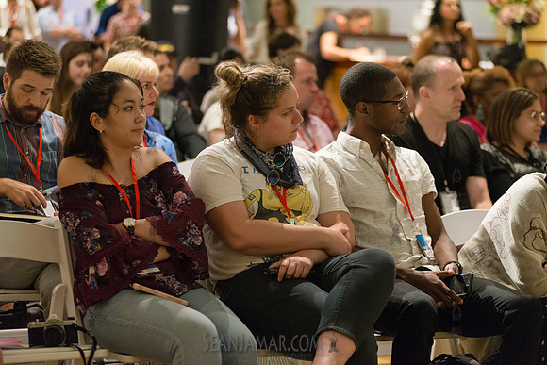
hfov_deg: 19.5
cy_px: 182
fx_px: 1596
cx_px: 274
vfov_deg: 13.0
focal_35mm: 105
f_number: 2.8
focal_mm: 105
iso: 4000
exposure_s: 1/200
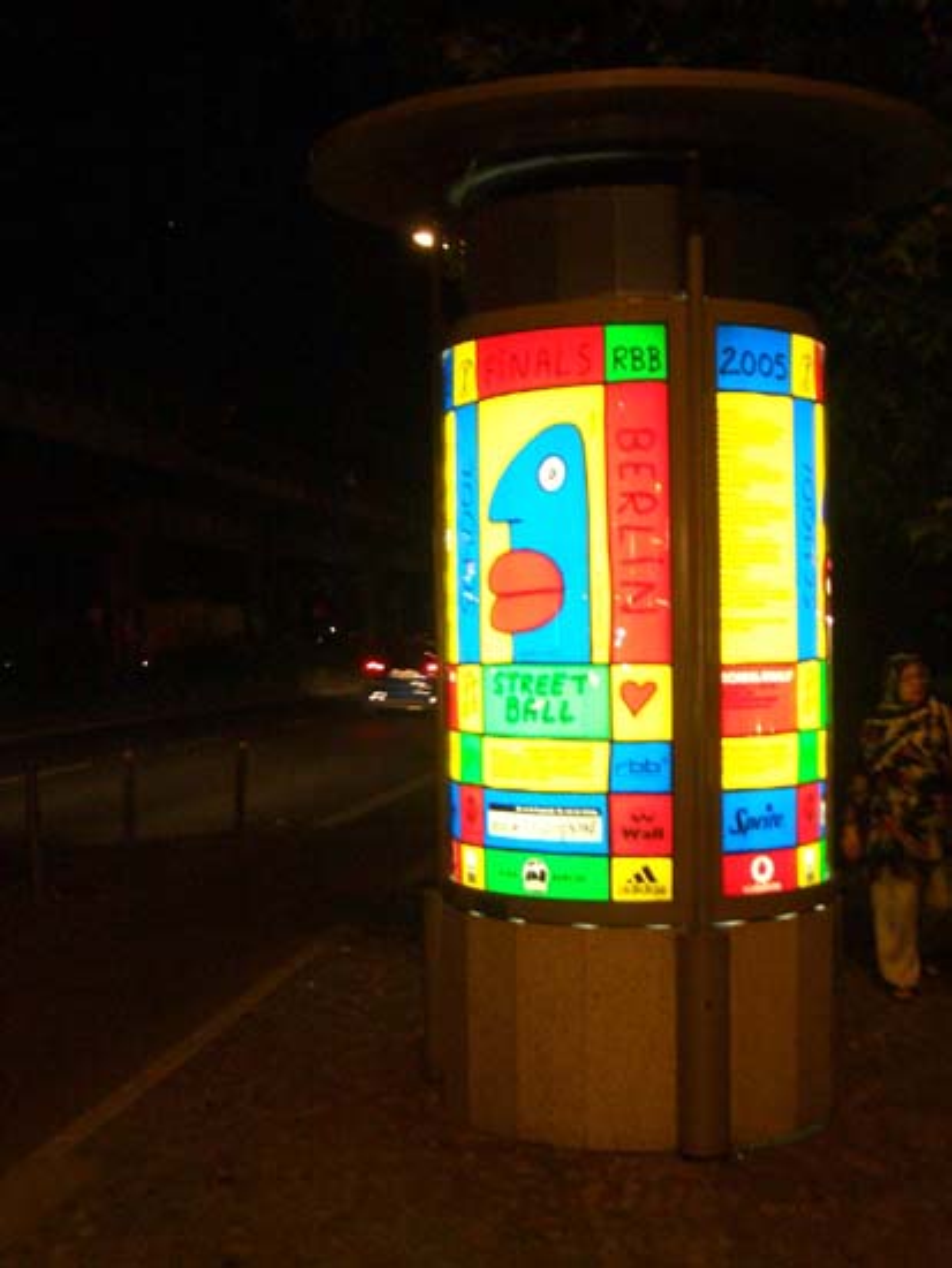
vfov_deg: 38.9
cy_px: 634
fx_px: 1795
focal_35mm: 49
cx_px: 476
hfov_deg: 29.7
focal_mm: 8.2
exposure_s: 1/10
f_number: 3.1
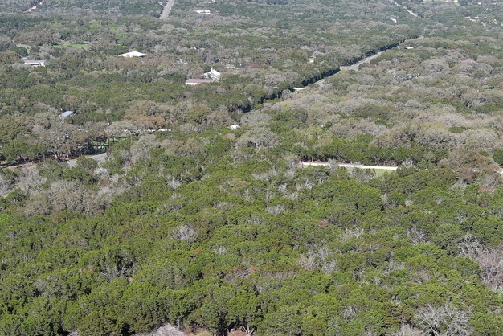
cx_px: 254
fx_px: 1048
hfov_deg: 27.0
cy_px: 336
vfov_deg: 17.8
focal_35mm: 75
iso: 100
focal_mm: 10.57
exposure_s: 1/927
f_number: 2.8
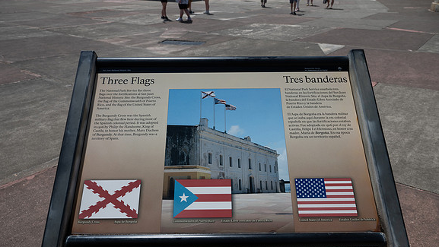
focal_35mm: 30
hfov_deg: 64.3
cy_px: 130
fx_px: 349
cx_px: 219
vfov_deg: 39.0
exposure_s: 1/200
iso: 100
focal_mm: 28.5
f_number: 8
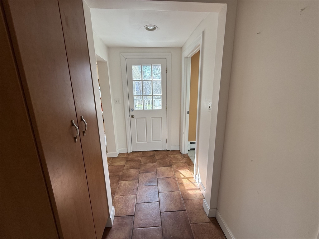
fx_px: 129
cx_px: 160
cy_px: 120
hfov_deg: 102.1
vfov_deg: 85.7
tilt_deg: -12.1
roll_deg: +1.0
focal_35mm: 14
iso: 80
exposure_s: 1/99
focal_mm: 2.22
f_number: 2.2
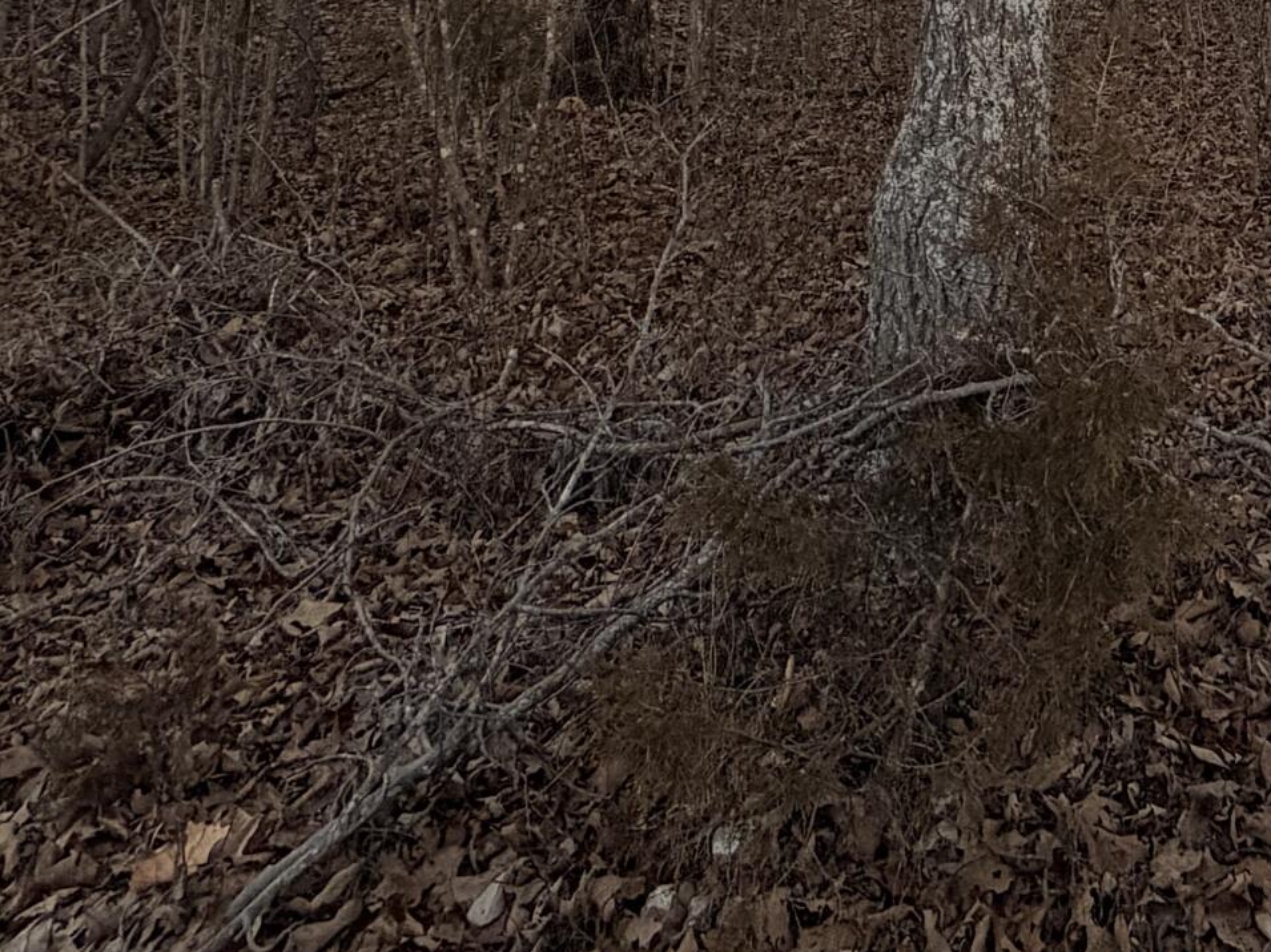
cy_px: -535
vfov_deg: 24.3
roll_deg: +3.6
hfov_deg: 38.5
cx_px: 1250
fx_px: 1615
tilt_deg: +18.7
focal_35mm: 44
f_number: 2.2
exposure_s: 1/121
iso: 125
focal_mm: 2.22
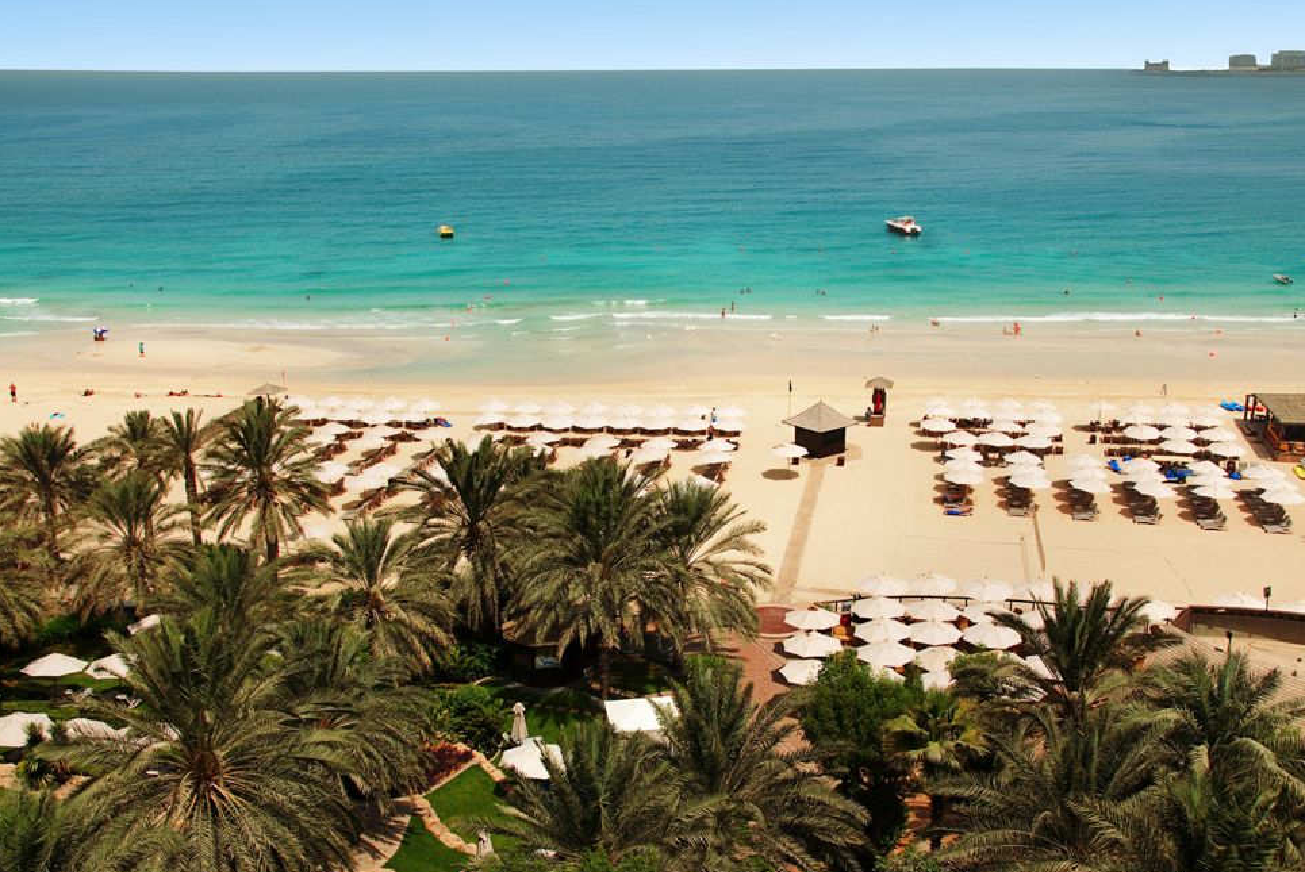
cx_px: 688
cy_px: 457
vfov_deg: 37.9
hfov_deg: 54.4
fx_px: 1270
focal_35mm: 35
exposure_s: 1/5000
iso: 200
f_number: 8
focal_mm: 22
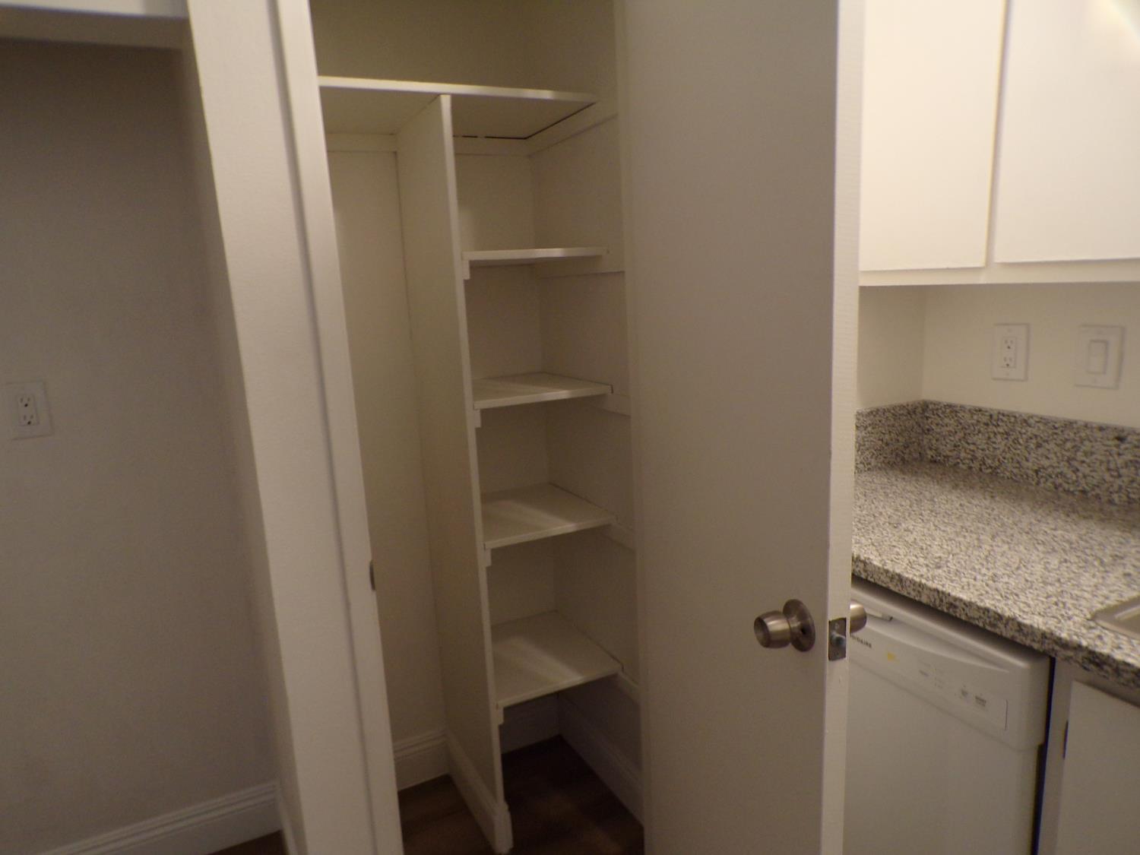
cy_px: 428
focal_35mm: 24
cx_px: 570
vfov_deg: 56.8
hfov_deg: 71.6
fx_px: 790
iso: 164
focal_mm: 4.3
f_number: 3
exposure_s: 1/34
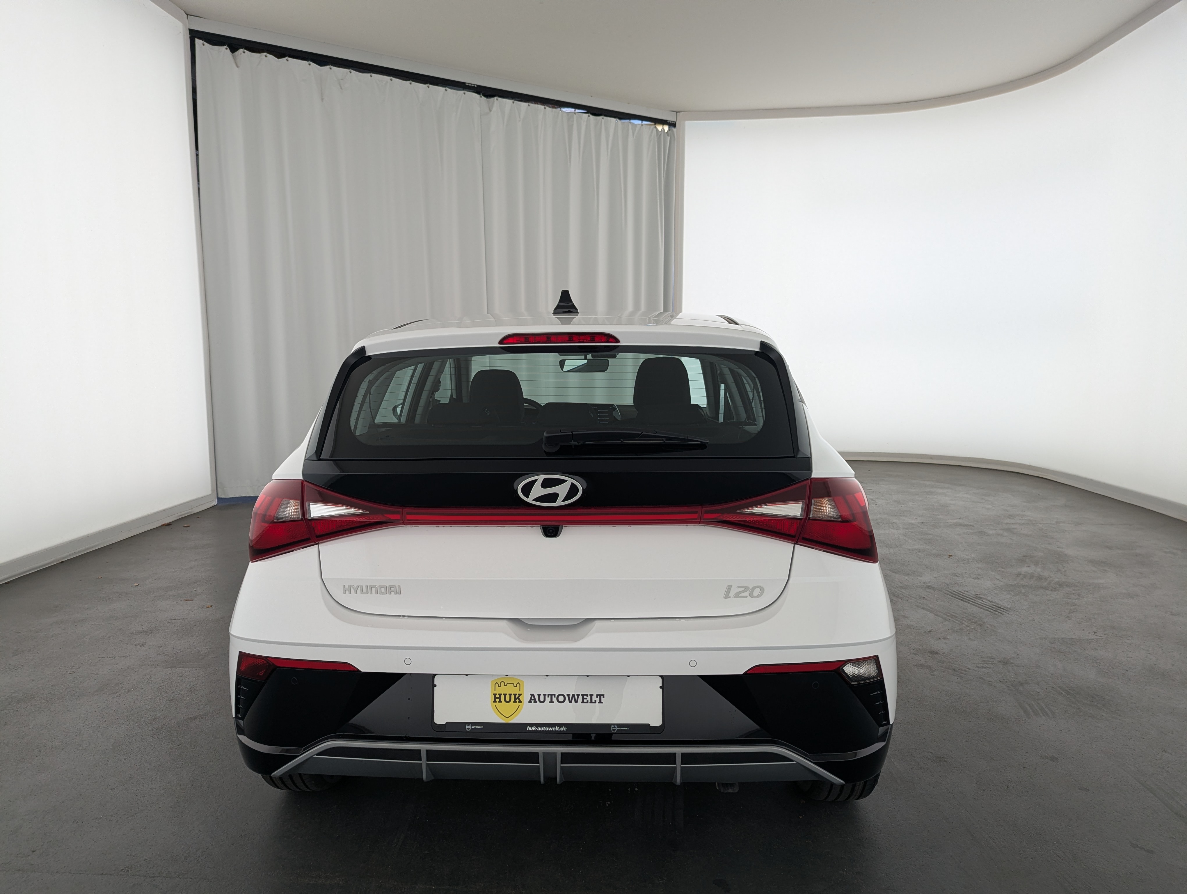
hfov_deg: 71.5
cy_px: 447
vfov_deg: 56.9
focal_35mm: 24
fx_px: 824
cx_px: 594
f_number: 1.85
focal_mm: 6.81
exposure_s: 1/205
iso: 49
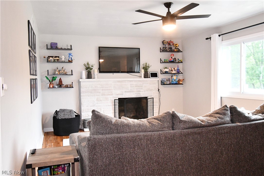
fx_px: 220
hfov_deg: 61.9
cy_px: 88
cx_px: 132
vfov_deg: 43.6
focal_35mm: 30
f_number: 5.6
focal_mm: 20
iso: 4500
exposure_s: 1/30
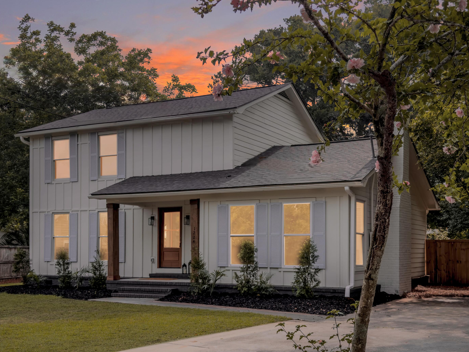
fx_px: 501
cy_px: 188
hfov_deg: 50.1
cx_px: 227
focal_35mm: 37
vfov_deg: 38.6
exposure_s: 1/2400
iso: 100
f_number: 1.8
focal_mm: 6.76
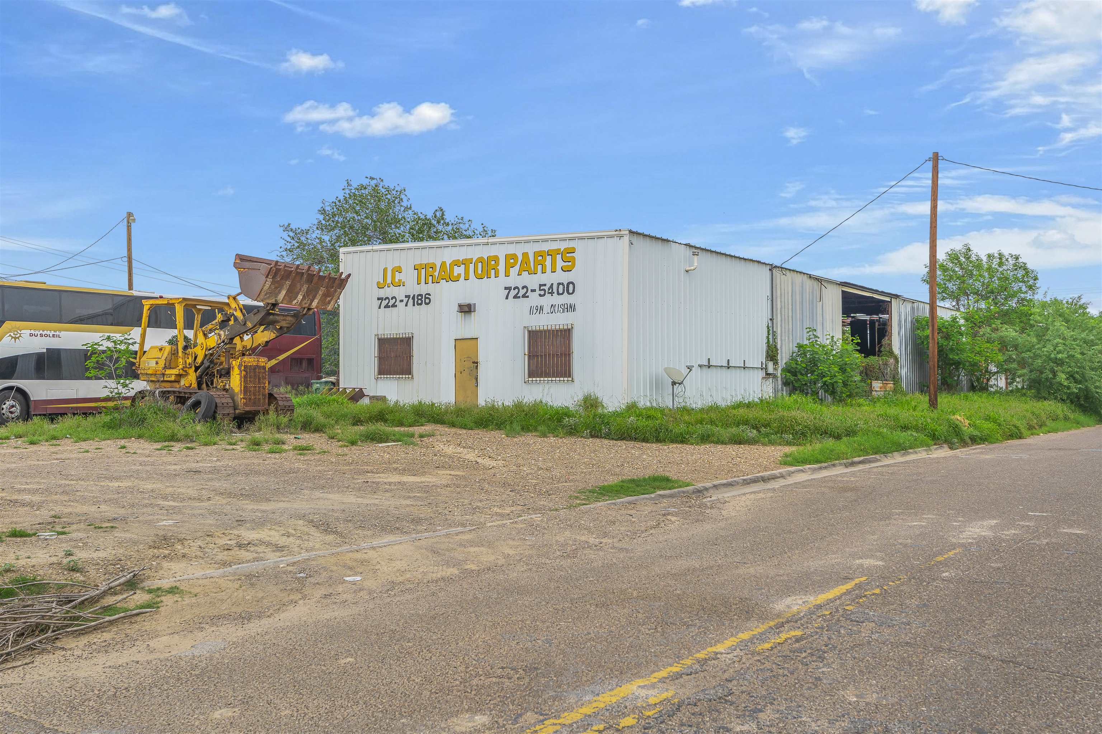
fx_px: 979
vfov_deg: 41.1
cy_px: 367
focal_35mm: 32
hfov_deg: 58.7
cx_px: 551
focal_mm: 32
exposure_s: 1/640
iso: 200
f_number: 9
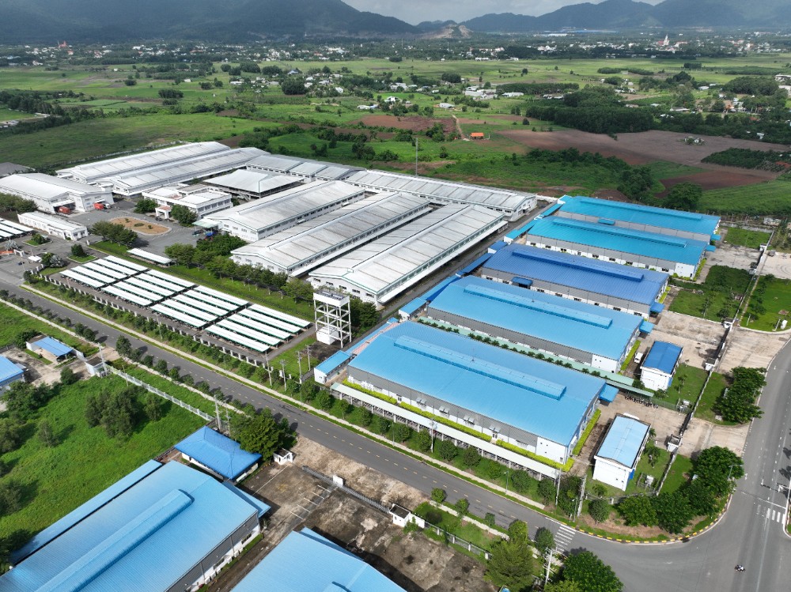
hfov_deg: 71.6
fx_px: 548
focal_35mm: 24
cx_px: 396
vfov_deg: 56.8
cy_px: 296
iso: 100
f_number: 2.8
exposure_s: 1/2500
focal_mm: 12.29
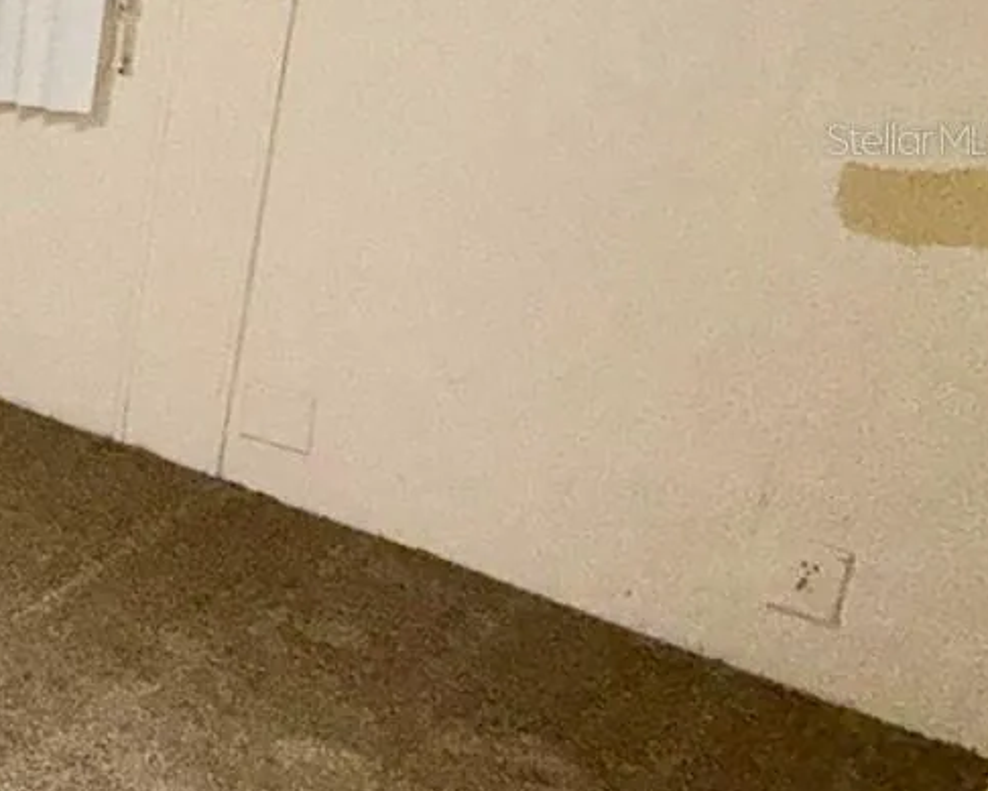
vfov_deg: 32.4
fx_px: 1316
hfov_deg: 25.7
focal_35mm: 45
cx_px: -608
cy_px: 138
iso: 250
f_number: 2.2
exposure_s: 1/60
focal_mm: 2.22
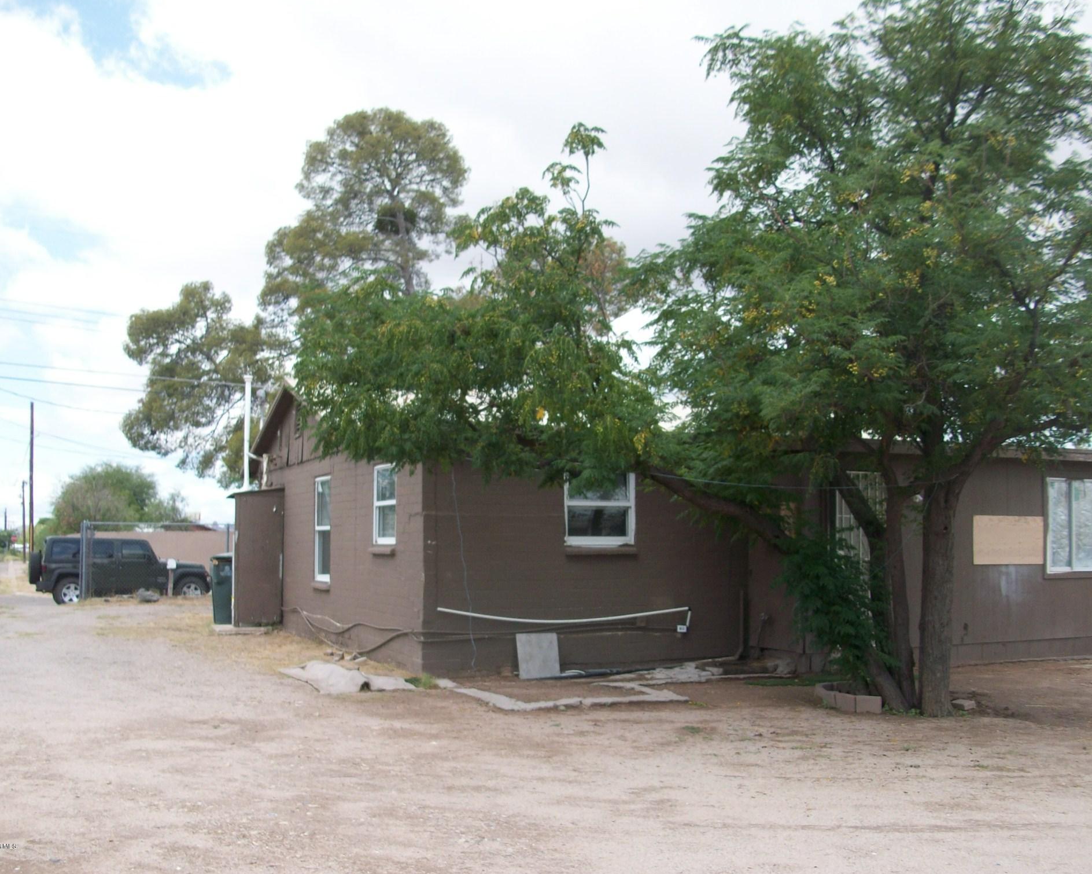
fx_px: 1163
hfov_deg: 50.3
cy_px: 431
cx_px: 555
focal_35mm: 36
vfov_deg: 41.1
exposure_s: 1/561
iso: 64
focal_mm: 5.7
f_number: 2.8
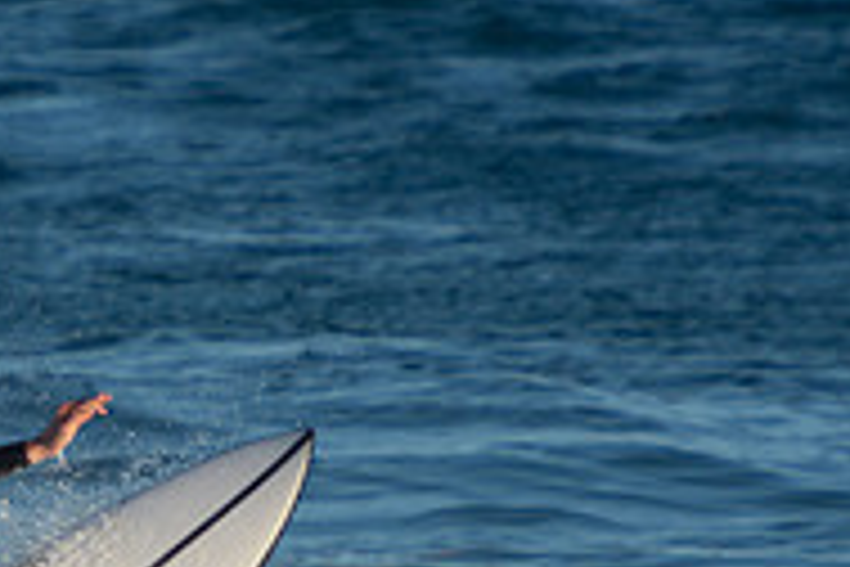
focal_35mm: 1473
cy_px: 686
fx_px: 34776
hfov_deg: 1.4
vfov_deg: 0.9
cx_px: -270
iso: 125
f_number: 5.6
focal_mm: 320
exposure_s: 1/640
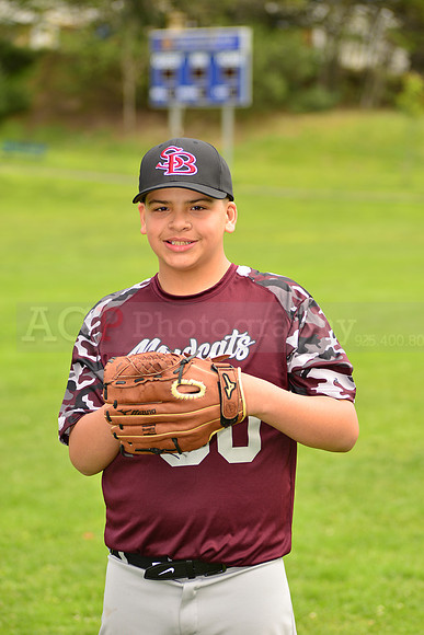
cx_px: 212
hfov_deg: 11.8
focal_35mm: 116
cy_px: 318
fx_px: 2048
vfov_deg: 17.6
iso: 100
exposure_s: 1/250
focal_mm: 116
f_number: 5
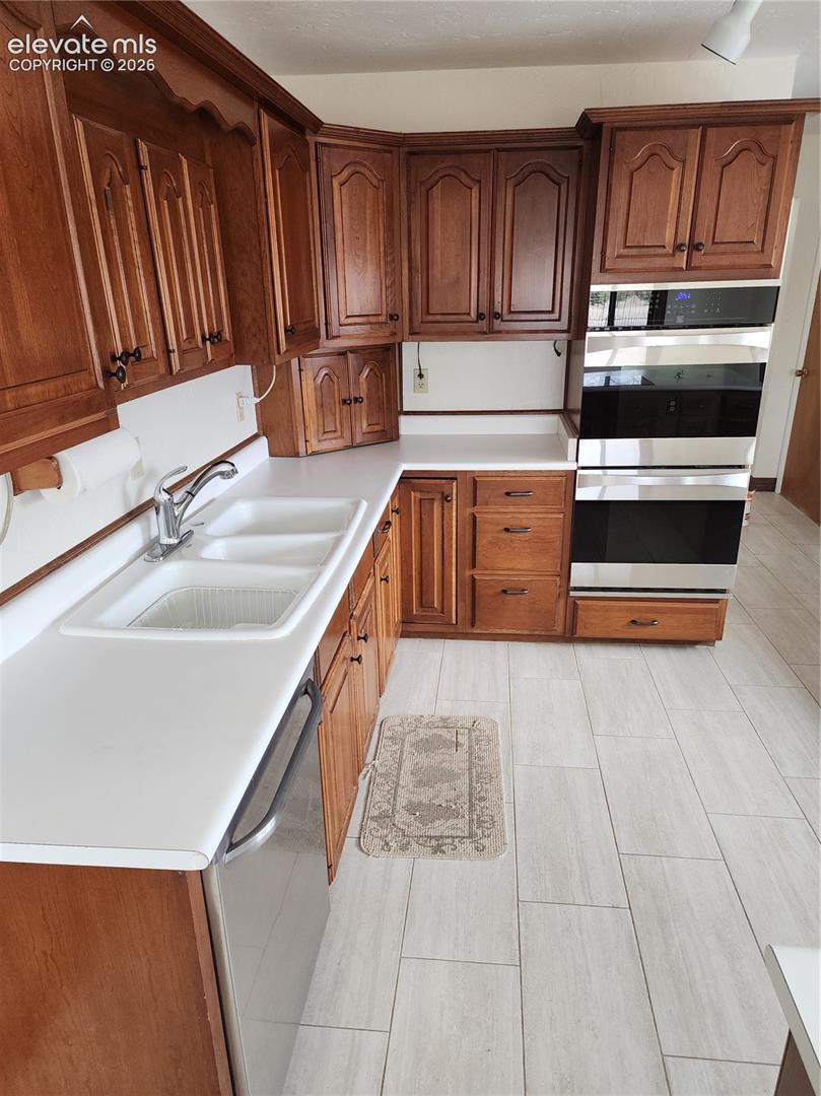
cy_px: 548
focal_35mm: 23
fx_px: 728
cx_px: 410
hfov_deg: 58.8
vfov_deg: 73.9
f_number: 1.8
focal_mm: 6.4
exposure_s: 1/120
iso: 200
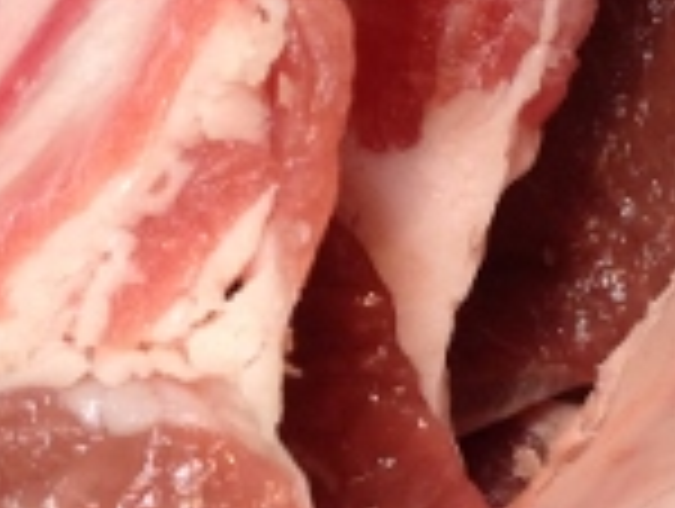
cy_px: 445
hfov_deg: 13.2
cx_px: 279
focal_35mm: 149
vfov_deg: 9.9
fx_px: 2910
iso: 64
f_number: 2.4
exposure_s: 1/60
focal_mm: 4.28
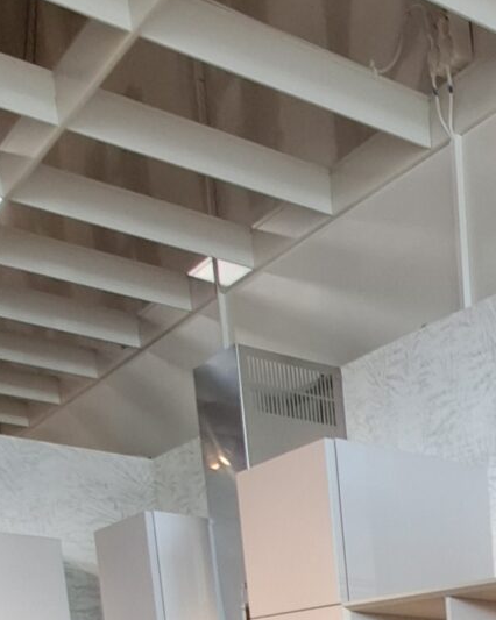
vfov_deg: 22.0
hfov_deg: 17.0
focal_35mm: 61
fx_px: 1120
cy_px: 1057
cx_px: 1036
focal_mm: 1.74
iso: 64
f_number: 2.2
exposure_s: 1/50
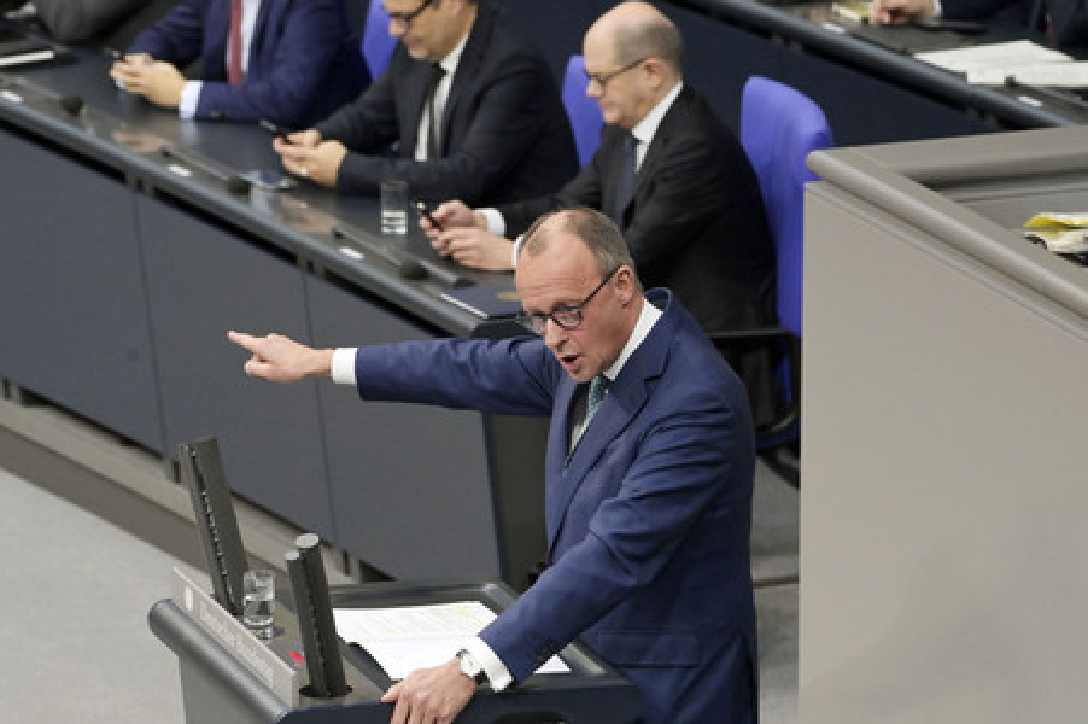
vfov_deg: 5.7
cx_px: 544
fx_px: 7248
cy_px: 362
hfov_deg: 8.6
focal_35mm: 240
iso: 10000
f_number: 5.6
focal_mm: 240
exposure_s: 1/320
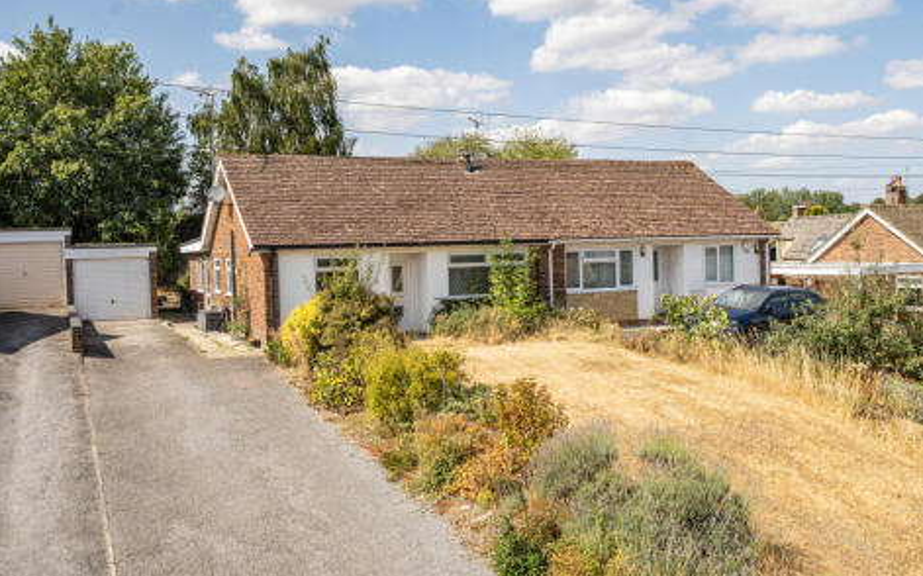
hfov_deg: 56.7
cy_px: 307
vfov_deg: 37.2
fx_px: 855
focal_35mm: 34
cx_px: 462
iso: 400
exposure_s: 1/1250
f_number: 8
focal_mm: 22
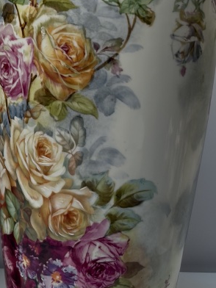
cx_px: -29
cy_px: -5
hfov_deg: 9.2
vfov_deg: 12.3
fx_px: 1323
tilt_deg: -8.2
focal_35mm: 159
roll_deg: -1.8
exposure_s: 1/121
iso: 32
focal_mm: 5.96
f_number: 1.6
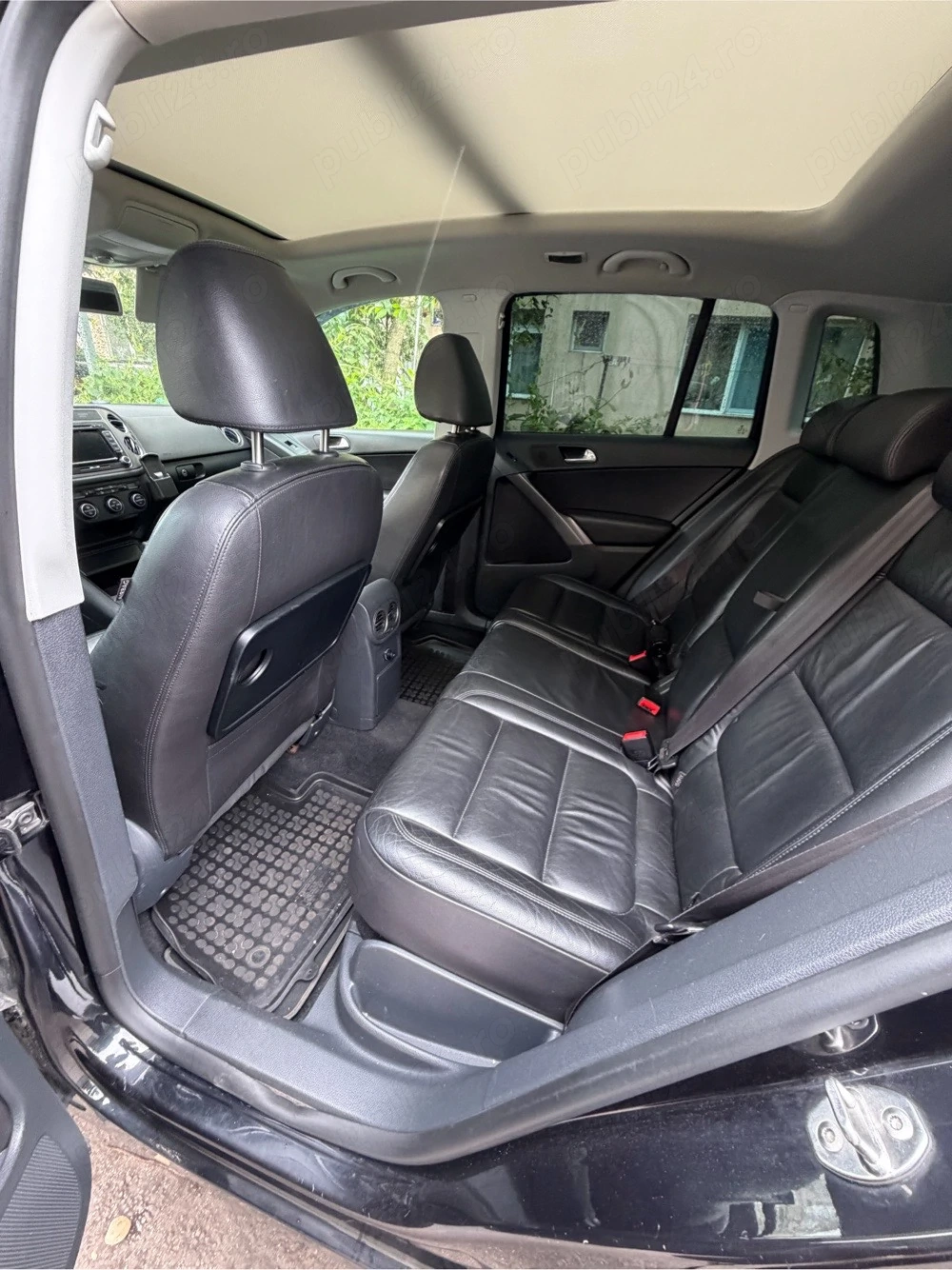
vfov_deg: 102.1
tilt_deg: -25.1
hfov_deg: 85.7
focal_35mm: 14
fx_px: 514
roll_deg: -4.2
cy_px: 635
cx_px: 476
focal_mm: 2.22
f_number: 2.2
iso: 320
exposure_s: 1/70
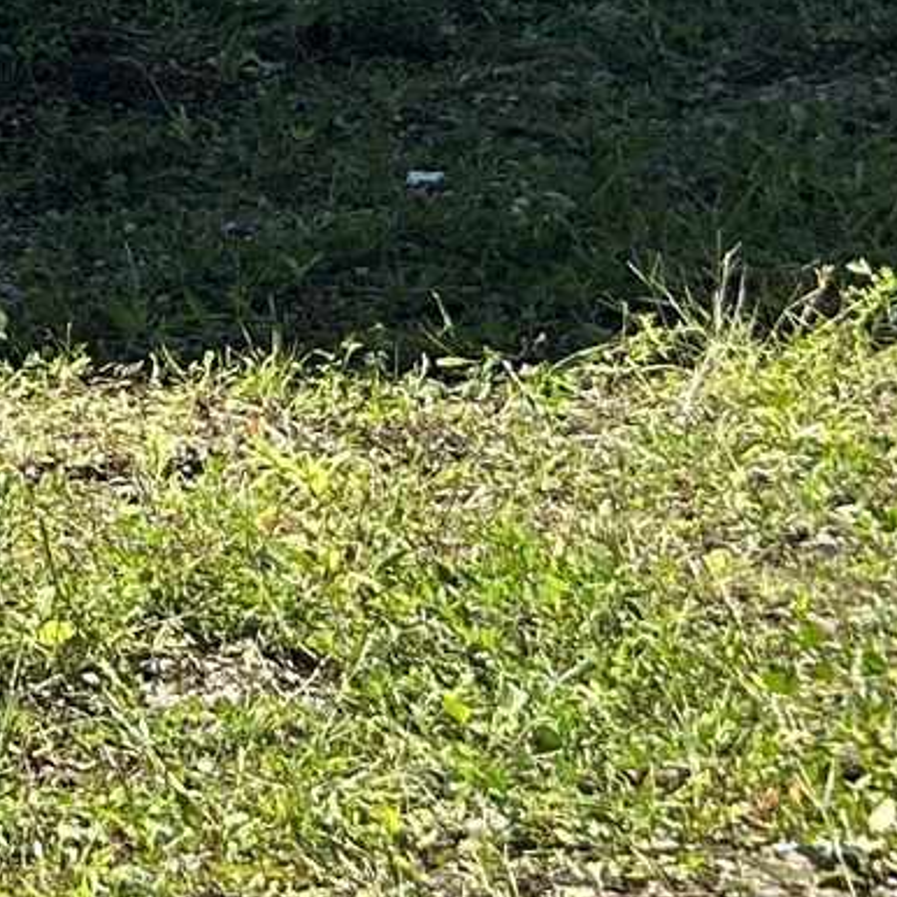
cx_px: -1081
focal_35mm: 137
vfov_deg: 11.9
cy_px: -644
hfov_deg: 11.2
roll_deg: -0.4
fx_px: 4016
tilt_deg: -1.1
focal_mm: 5.7
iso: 50
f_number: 1.5
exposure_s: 1/1531
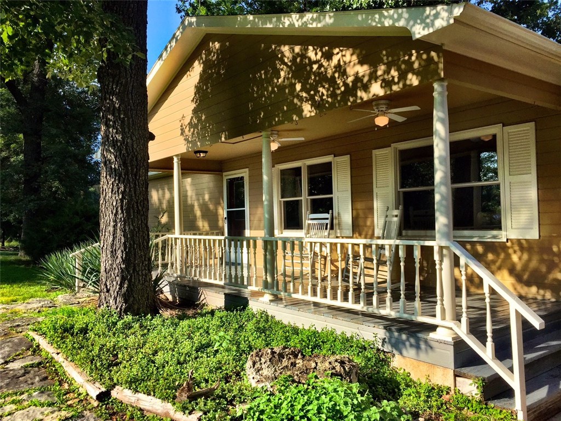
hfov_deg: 61.7
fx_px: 470
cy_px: 210
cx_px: 280
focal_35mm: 29
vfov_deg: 48.2
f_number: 2.2
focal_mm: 4.15
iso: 32
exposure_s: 1/1522
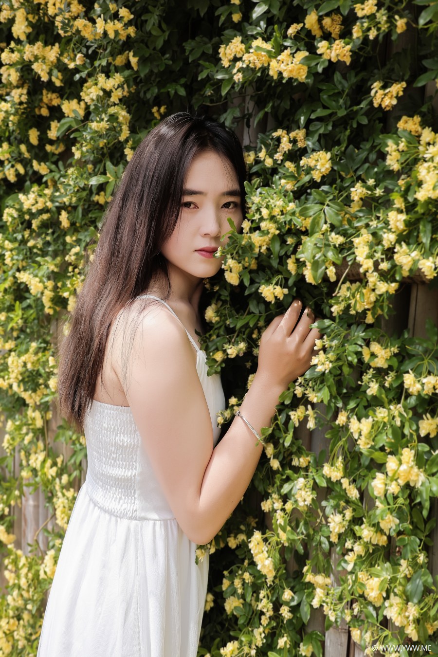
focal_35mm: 45
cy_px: 328
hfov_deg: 29.9
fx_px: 821
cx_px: 219
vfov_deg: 43.6
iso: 100
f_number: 7.1
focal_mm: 38
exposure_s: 1/200
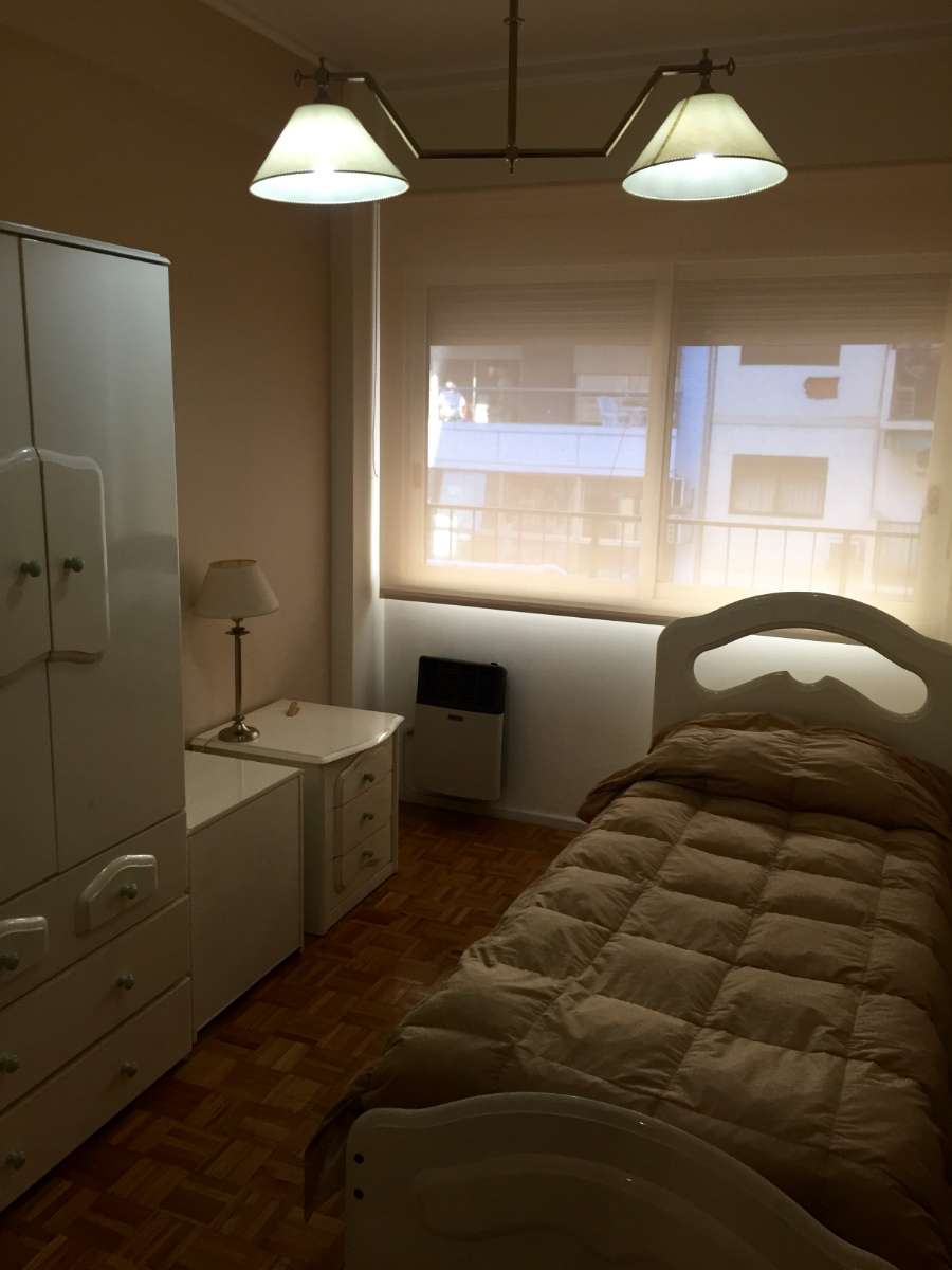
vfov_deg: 61.7
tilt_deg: -11.0
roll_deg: -0.7
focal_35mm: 29
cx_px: 476
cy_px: 635
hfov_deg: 48.2
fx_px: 1063
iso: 50
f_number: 2.2
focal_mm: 4.15
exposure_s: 1/33
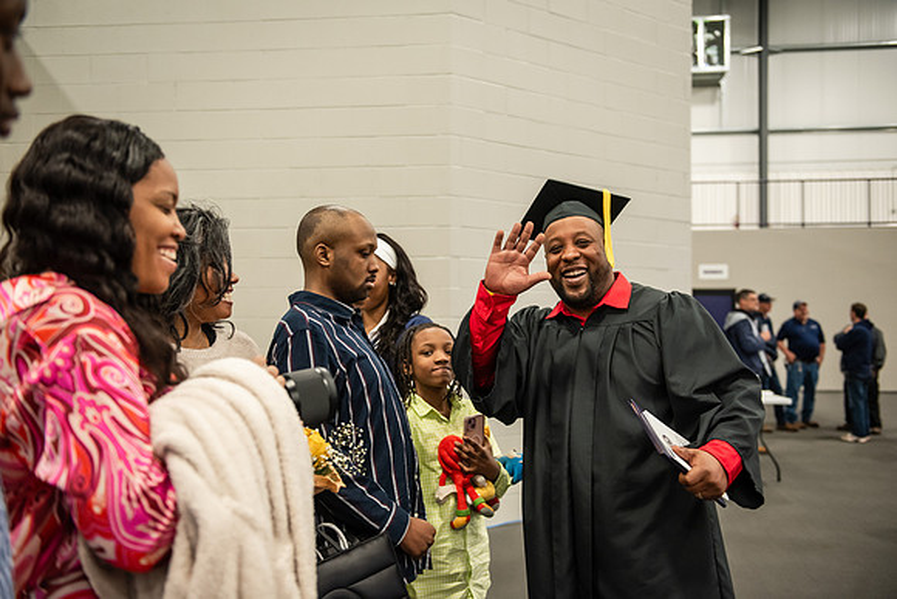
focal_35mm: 36
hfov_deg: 53.1
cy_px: 300
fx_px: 897
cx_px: 448
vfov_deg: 36.9
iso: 2500
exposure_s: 1/200
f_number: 3.2
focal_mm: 36
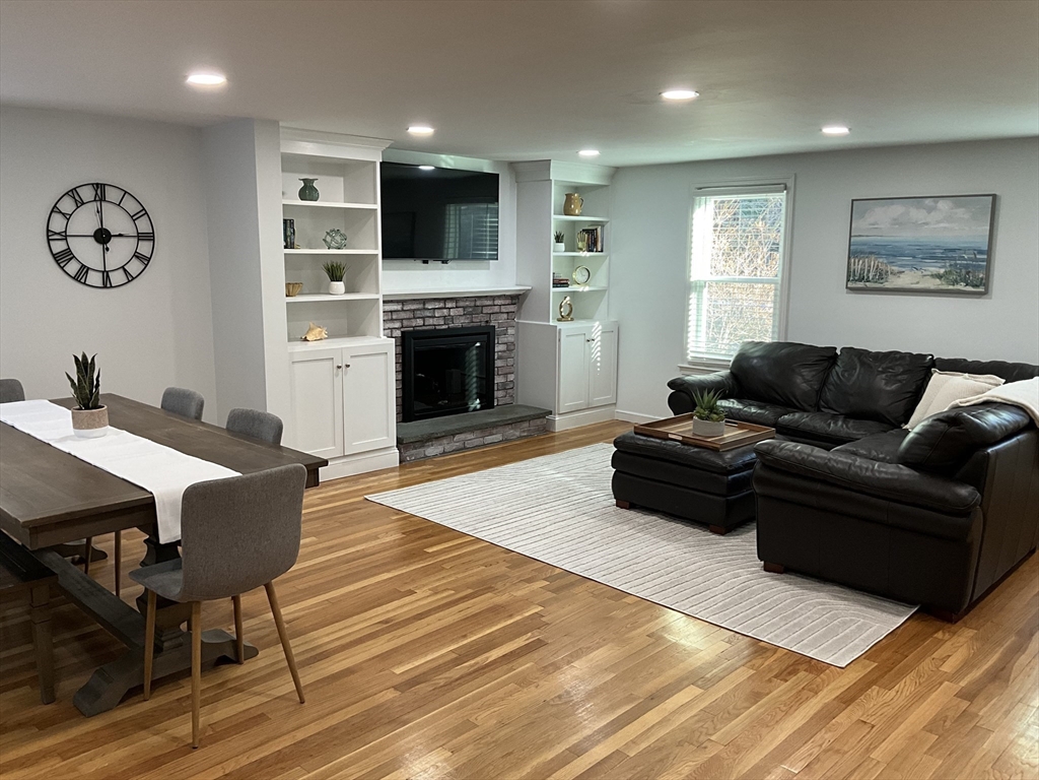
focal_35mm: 29
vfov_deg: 48.2
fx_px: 870
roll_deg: -0.6
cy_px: 390
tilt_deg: -9.5
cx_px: 520
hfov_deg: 61.7
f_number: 1.8
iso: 80
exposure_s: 1/60
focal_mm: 3
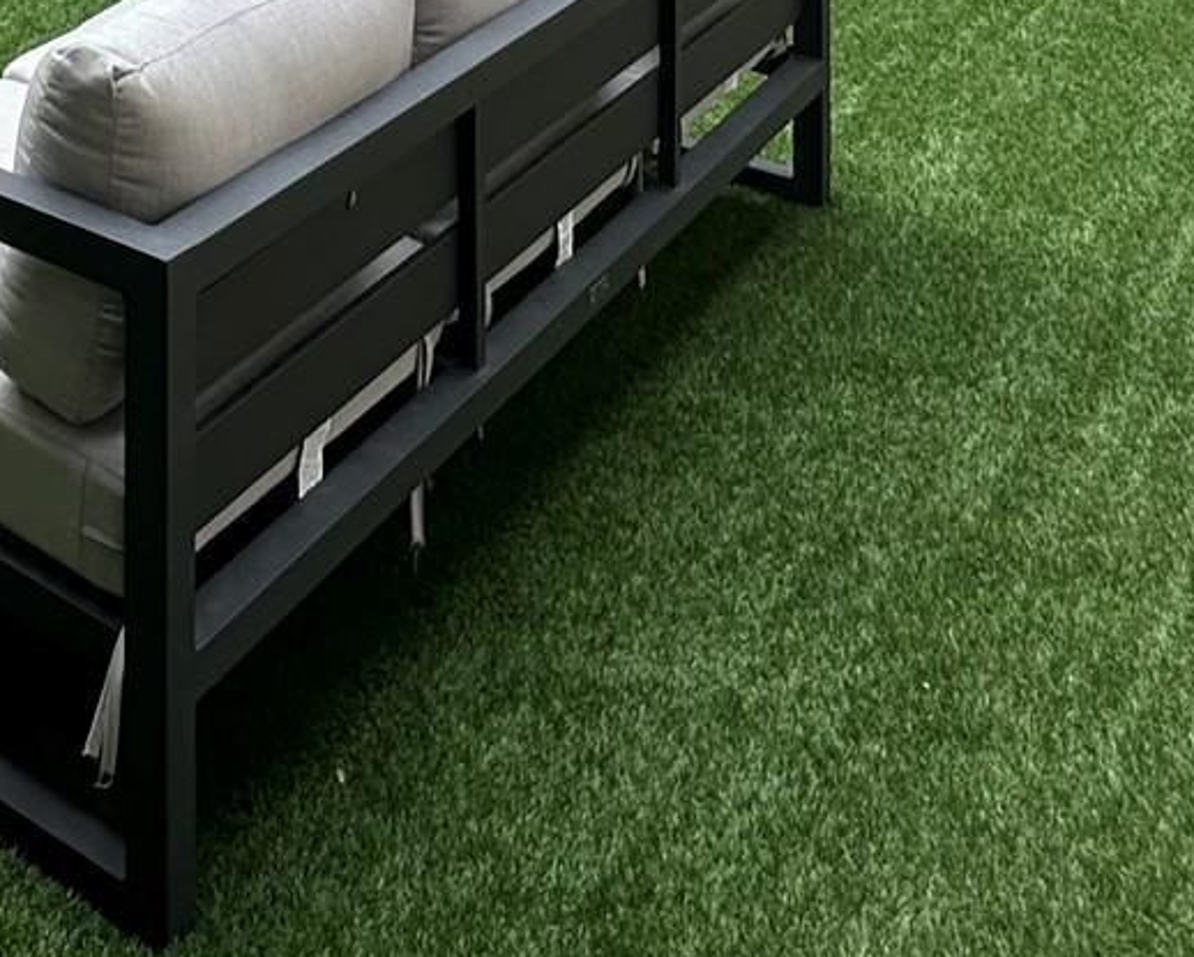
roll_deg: -0.2
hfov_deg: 31.0
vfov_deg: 20.7
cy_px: -713
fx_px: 1909
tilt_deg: +1.3
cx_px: -118
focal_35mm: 54
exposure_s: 1/223
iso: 40
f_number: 2.2
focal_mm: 2.22
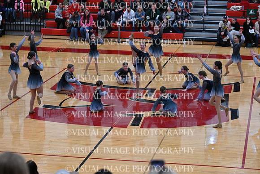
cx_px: 130
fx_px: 701
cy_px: 87
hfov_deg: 21.0
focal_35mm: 97
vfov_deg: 14.1
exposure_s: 1/400
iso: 4000
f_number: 4
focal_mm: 97
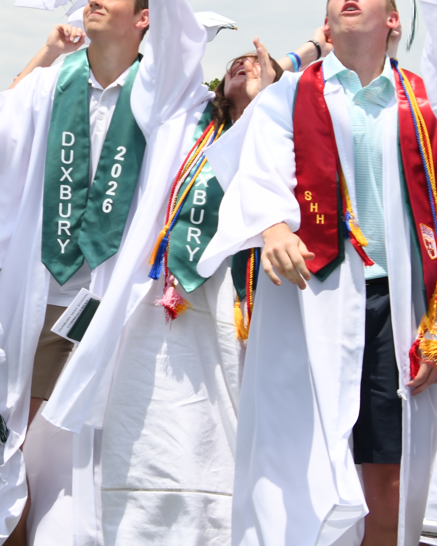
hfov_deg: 15.2
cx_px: 88
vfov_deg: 18.8
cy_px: 121
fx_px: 1633
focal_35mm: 101
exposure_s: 1/1000
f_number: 4.5
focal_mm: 27
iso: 100
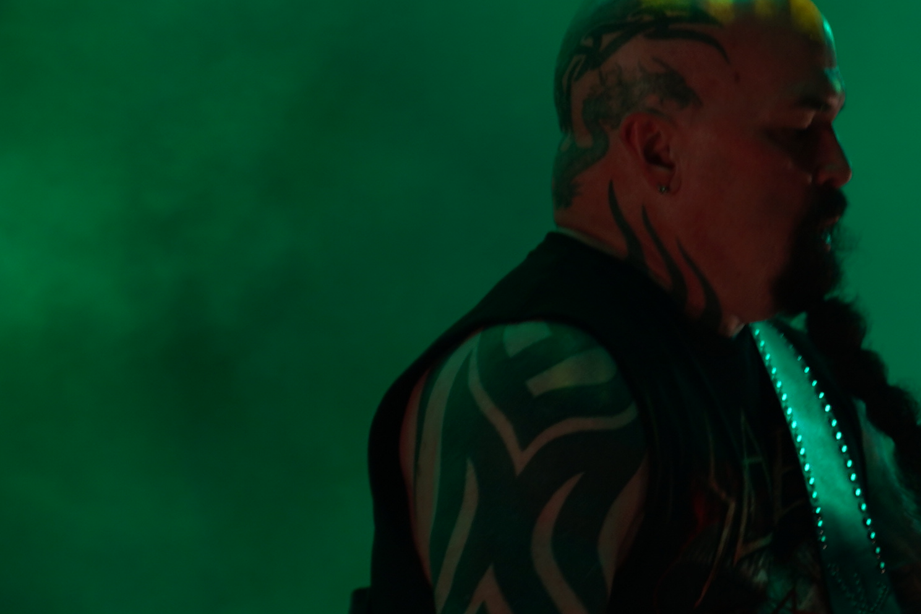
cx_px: 951
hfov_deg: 4.9
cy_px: 723
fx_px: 10822
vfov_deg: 3.2
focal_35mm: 423
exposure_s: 1/125
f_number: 4
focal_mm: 105
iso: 125
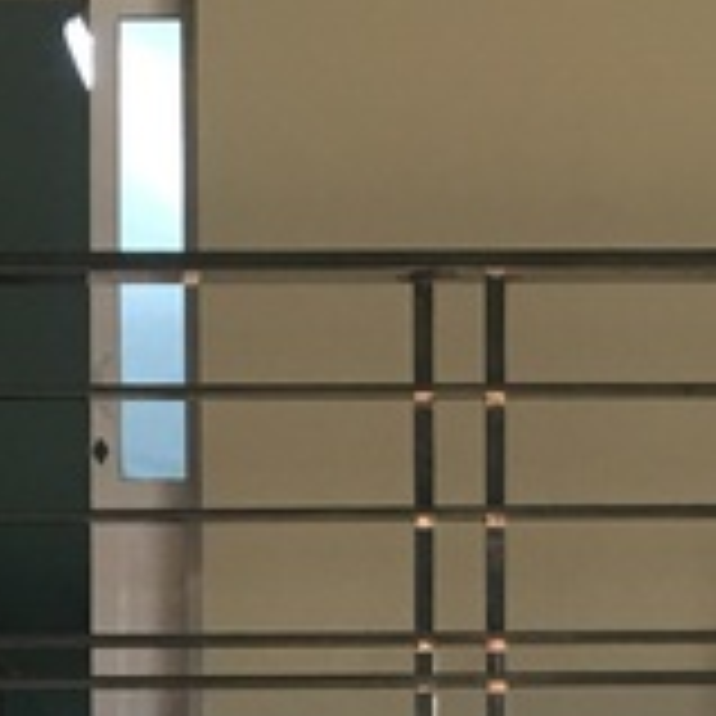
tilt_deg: +3.6
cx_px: 793
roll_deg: -0.4
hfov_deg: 10.7
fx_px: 3791
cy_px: 1473
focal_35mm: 162
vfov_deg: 9.9
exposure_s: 1/33
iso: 40
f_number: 2.2
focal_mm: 4.15
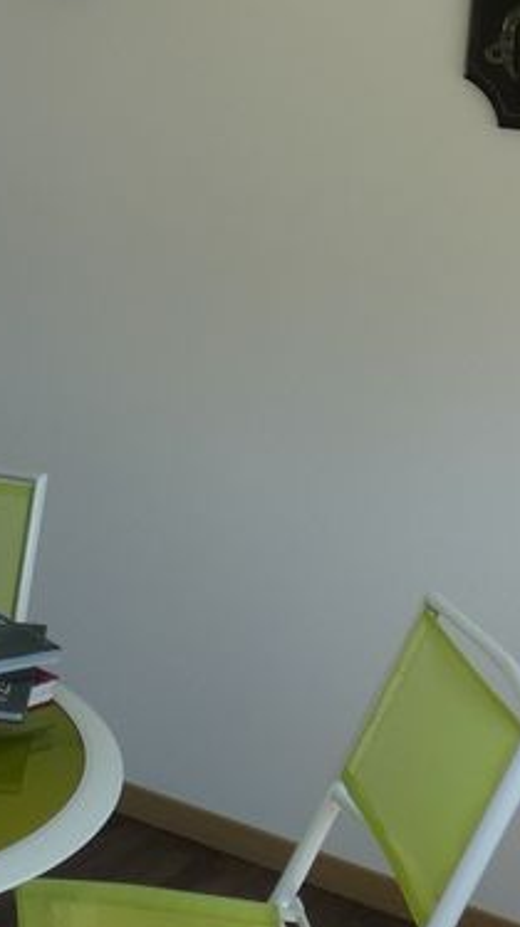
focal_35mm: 70
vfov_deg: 29.9
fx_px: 1718
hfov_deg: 16.9
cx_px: 27
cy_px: 300
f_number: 2.8
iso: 80
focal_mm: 3.6
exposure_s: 1/160
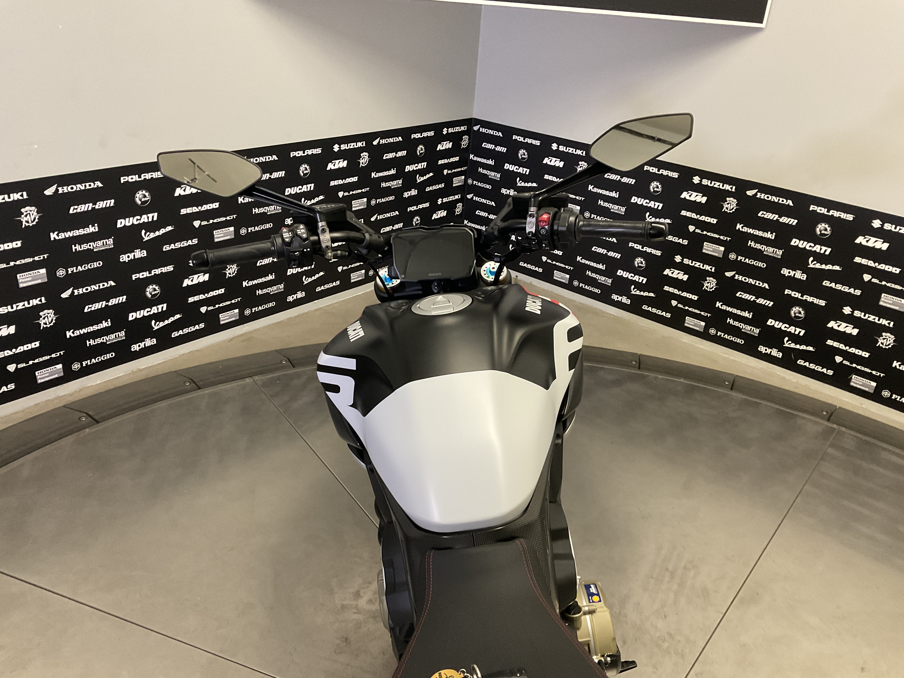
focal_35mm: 29
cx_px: 452
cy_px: 339
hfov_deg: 61.7
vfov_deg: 48.2
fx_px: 757
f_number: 1.8
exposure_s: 1/60
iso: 250
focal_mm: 3
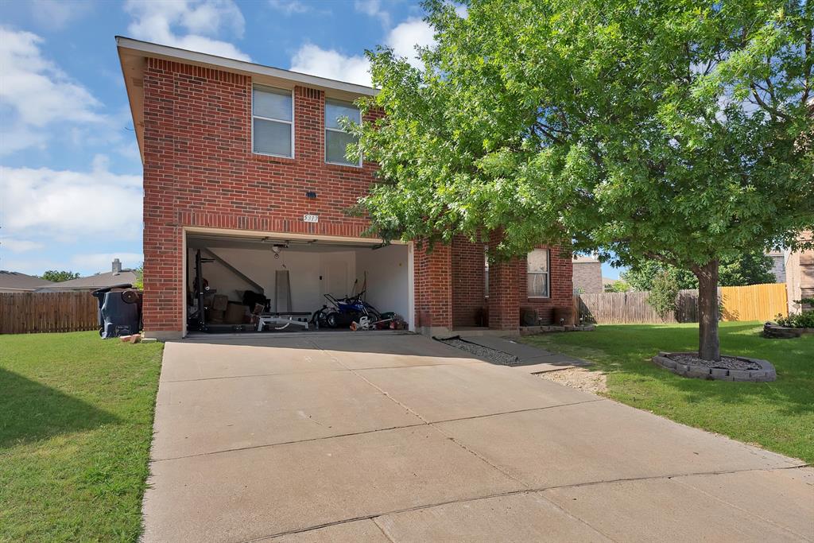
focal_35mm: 21
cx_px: 407
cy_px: 272
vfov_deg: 59.5
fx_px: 475
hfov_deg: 81.2
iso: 640
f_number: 9
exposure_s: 1/500
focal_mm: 21
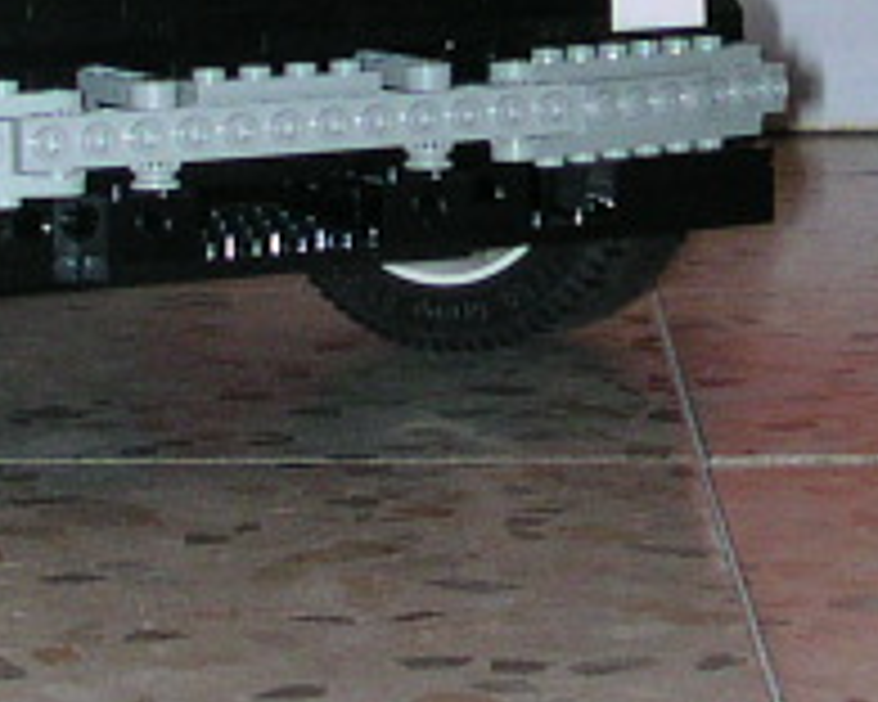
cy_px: 94
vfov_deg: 8.1
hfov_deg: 10.1
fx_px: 4937
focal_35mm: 190
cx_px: 711
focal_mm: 5.6
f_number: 2.7
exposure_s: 1/60
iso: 100
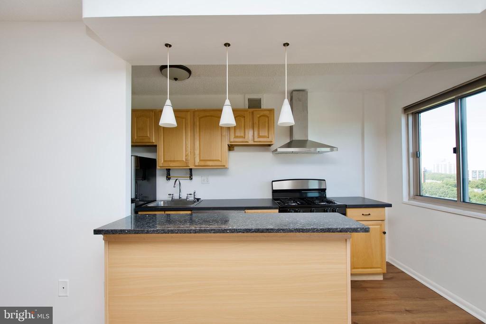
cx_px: 243
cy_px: 162
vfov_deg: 77.3
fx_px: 203
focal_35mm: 15
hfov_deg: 100.4
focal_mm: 10
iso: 320
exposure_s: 1/80
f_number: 7.1
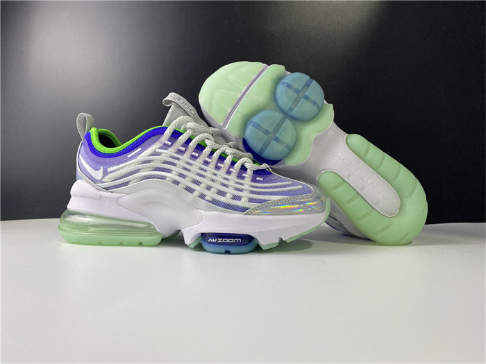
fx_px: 365
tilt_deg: +2.9
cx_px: 243
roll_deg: +0.2
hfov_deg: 67.3
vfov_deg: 53.1
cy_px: 182
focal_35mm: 26
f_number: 1.8
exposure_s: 1/101
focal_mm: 4.25
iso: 125
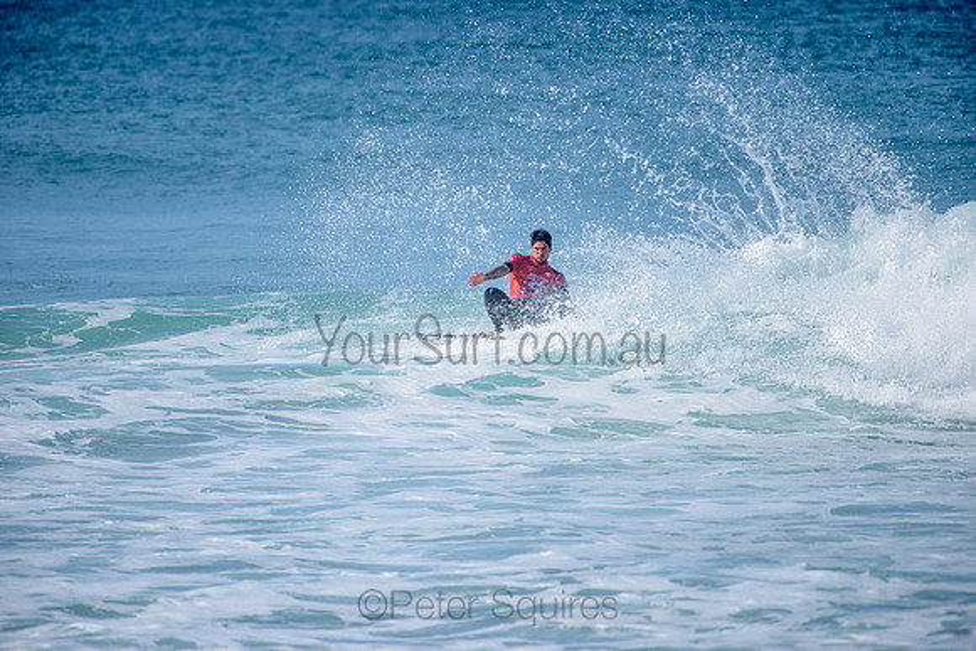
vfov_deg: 2.8
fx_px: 13558
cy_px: 326
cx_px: 488
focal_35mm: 500
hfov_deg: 4.1
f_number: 5.6
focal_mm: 500
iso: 160
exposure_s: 1/2000
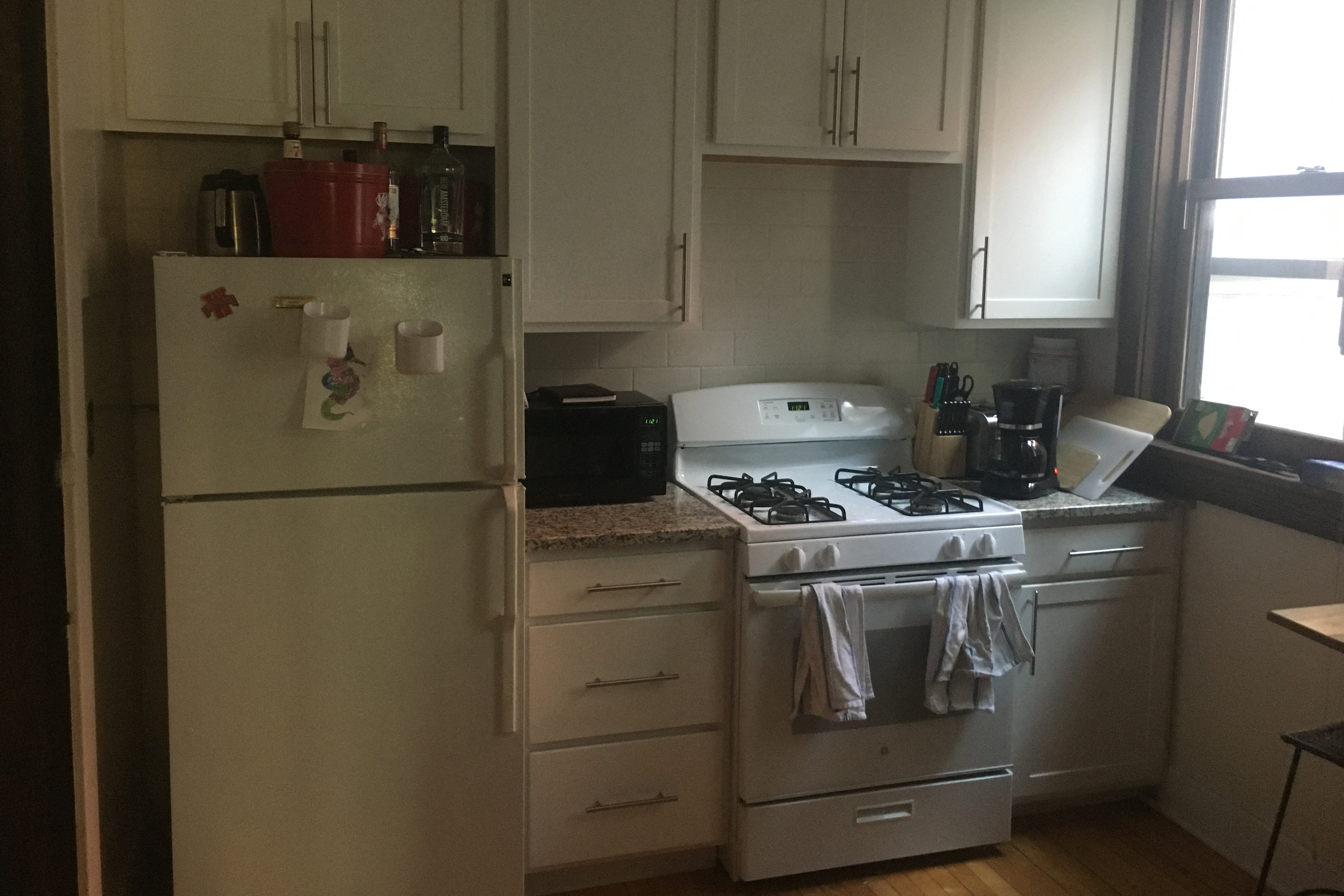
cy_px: 381
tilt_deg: -5.8
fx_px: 1157
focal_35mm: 31
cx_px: 665
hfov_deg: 60.3
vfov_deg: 42.2
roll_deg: -0.9
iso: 200
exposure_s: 1/15
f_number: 2.2
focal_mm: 4.15
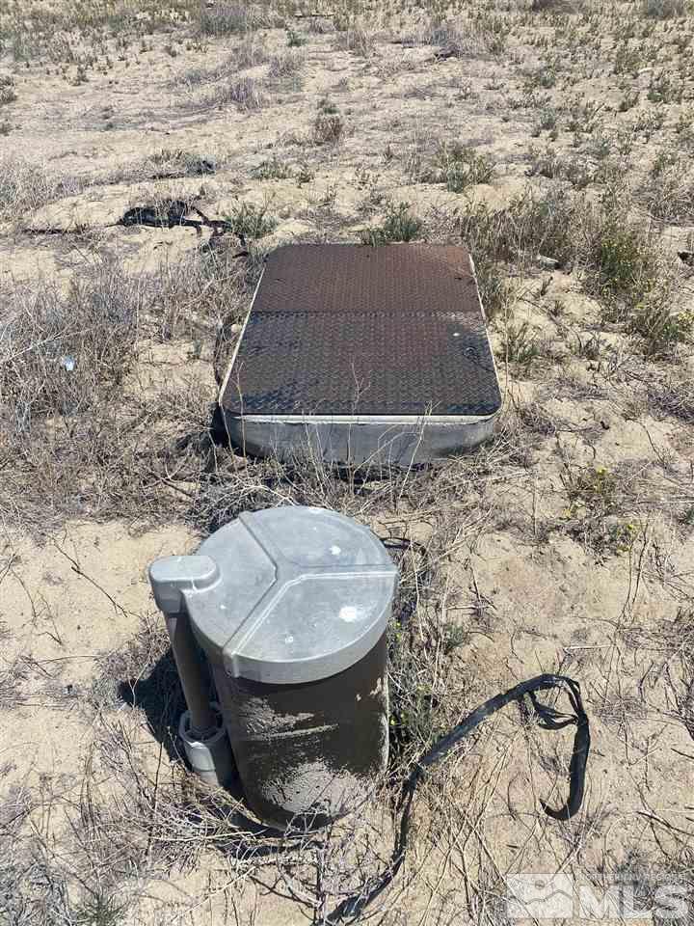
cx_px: 347
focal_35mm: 26
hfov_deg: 53.1
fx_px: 695
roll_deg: +9.7
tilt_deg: -36.5
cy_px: 463
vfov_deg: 67.3
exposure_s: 1/4274
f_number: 1.8
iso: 32
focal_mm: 4.25
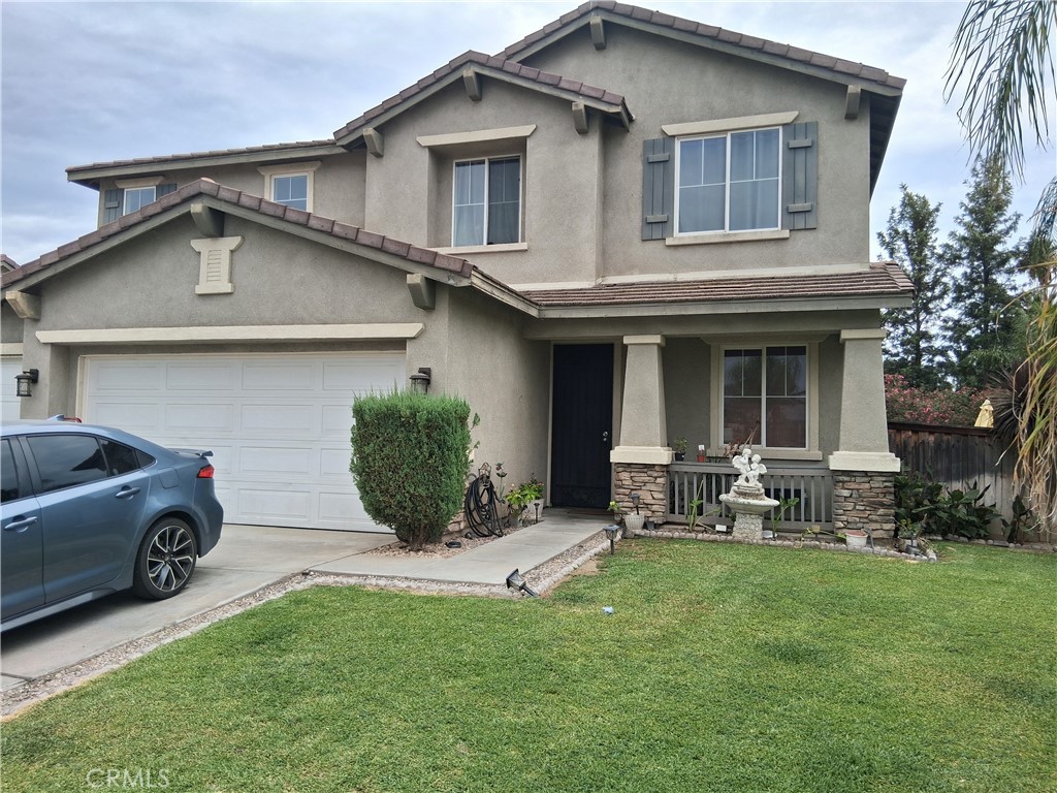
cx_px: 528
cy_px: 396
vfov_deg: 53.1
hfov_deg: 67.3
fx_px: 794
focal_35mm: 26
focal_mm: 3.98
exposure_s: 1/525
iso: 25
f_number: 1.8
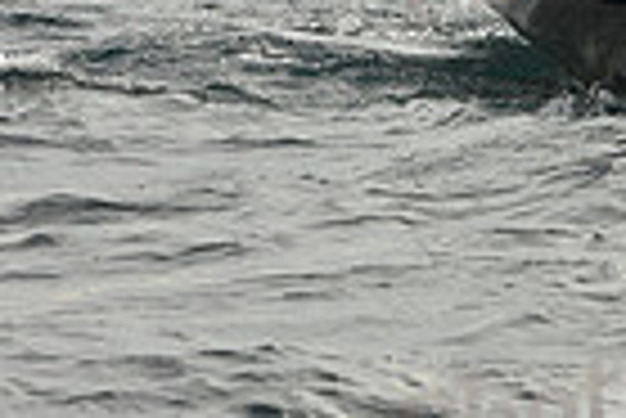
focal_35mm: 438
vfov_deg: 3.1
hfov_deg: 4.6
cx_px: 1266
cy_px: -384
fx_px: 7624
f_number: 9
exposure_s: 1/1000
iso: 320
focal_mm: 105
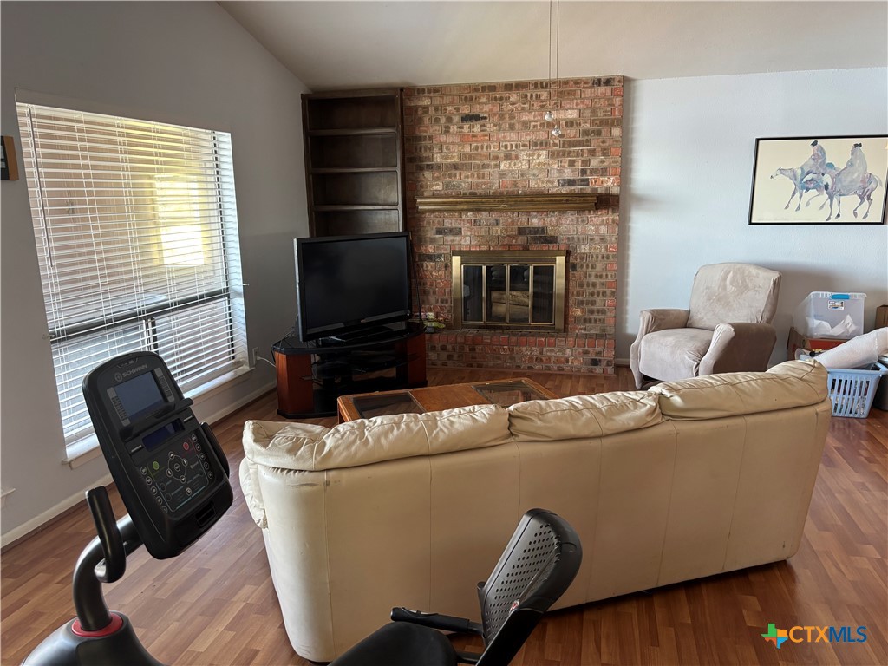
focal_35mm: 26
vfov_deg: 53.1
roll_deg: +0.7
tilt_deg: -12.8
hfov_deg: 67.3
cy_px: 333
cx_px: 444
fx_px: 667
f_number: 1.6
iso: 250
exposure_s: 1/60
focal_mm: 5.96
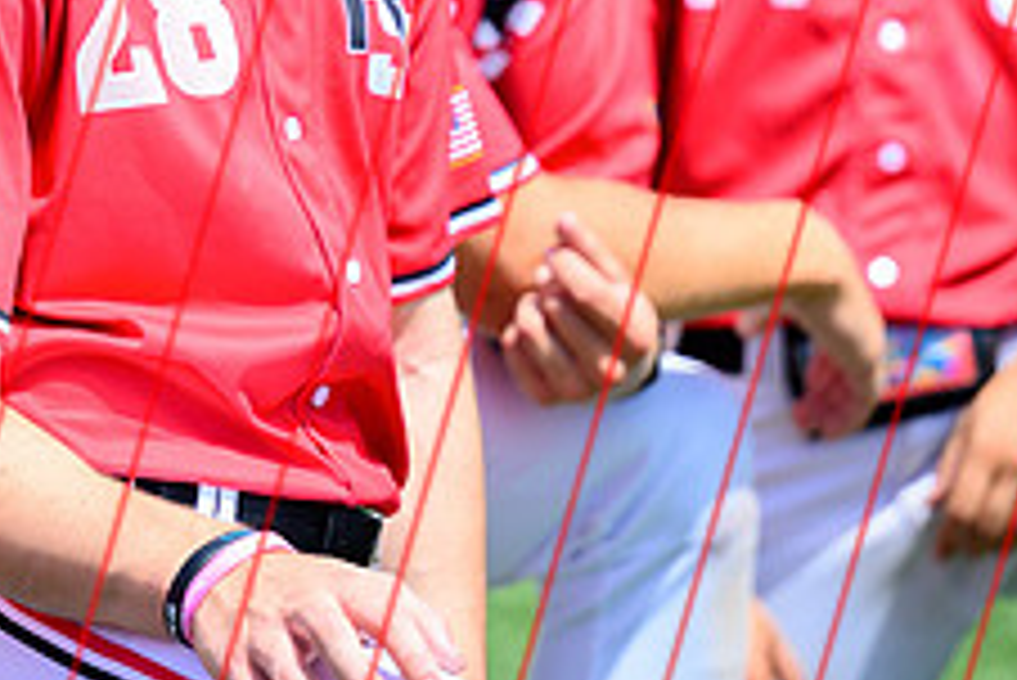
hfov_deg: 5.3
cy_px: -178
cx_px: 225
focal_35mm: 385
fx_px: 10883
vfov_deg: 3.6
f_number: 2.8
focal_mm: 150
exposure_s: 1/400
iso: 64
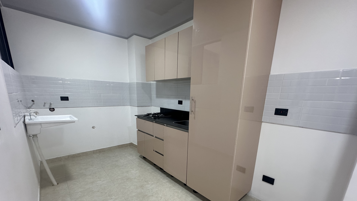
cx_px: 177
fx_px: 151
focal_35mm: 16
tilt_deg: -13.1
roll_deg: -3.2
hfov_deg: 99.4
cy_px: 133
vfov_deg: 65.4
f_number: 2.2
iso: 200
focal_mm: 2.22
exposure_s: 1/120
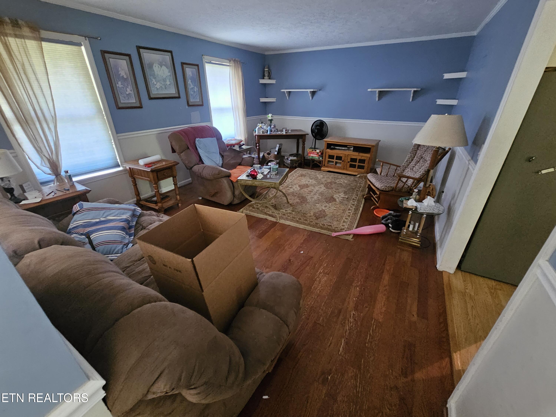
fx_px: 209
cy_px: 208
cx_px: 278
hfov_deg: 106.2
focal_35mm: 13
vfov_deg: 89.9
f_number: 2.2
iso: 1250
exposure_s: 1/24
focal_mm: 2.2
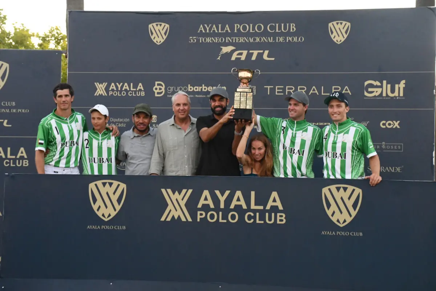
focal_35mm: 90
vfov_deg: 15.2
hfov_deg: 22.6
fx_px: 1090
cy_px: 146
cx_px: 218
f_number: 10
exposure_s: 1/80
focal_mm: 60
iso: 5000
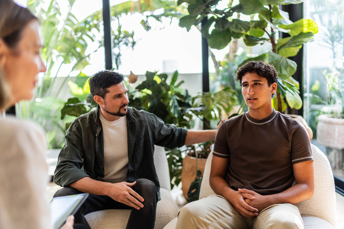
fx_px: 334
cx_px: 172
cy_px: 114
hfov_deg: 54.4
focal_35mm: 35
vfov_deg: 37.9
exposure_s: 1/1250
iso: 250
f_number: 1.4
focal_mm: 35
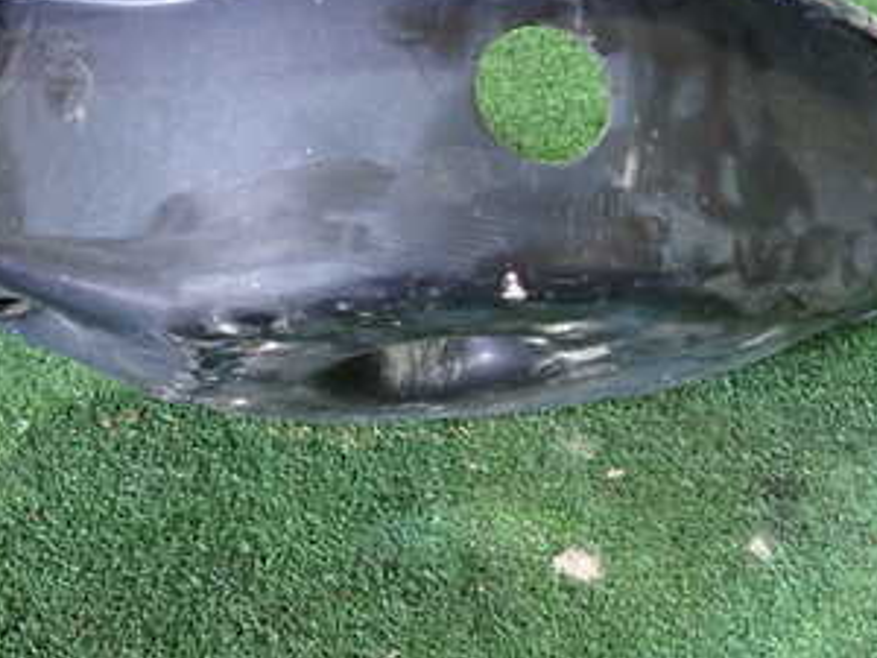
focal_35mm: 50
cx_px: 529
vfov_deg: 28.9
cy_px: 219
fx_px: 1267
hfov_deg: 38.0
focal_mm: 4.5
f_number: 2
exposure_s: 1/30
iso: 500
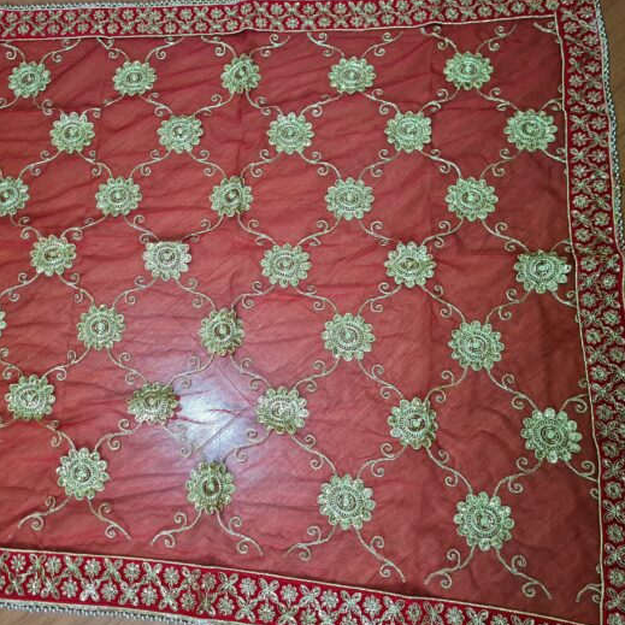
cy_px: 311
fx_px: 633
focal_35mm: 31
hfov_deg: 51.9
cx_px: 228
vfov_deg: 52.5
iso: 500
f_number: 1.8
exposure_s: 1/40
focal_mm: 5.4
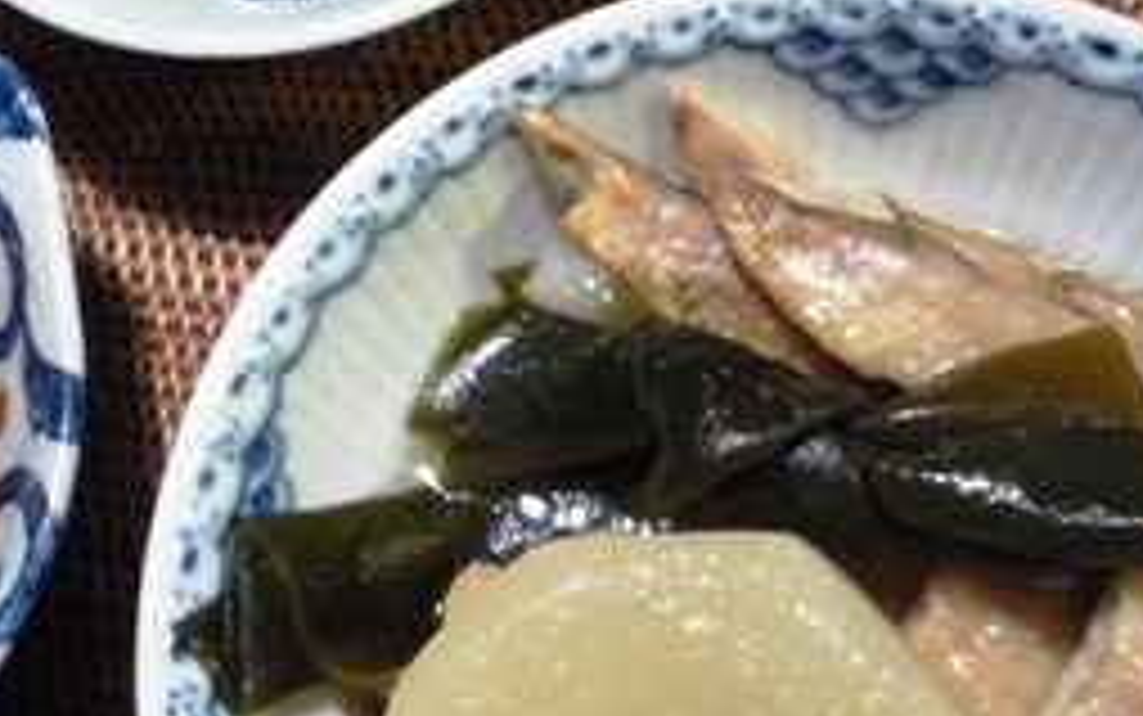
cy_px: 338
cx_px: 486
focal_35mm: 56
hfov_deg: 36.2
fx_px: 1745
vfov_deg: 23.2
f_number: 3.3
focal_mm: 5.2
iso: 400
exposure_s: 1/20
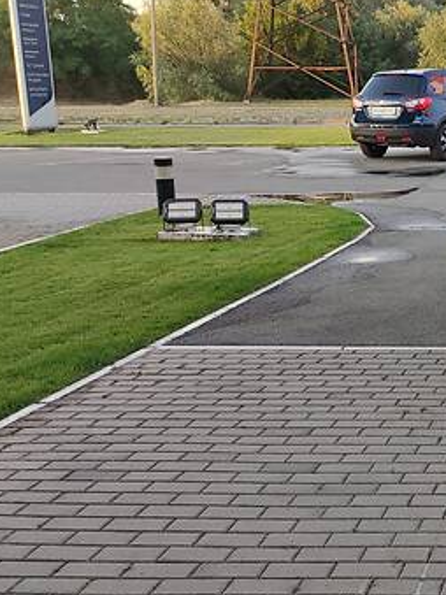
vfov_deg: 32.7
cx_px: 577
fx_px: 1014
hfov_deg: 22.3
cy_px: 284
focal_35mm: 59
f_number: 1.9
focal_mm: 5.4
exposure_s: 1/100
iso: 51
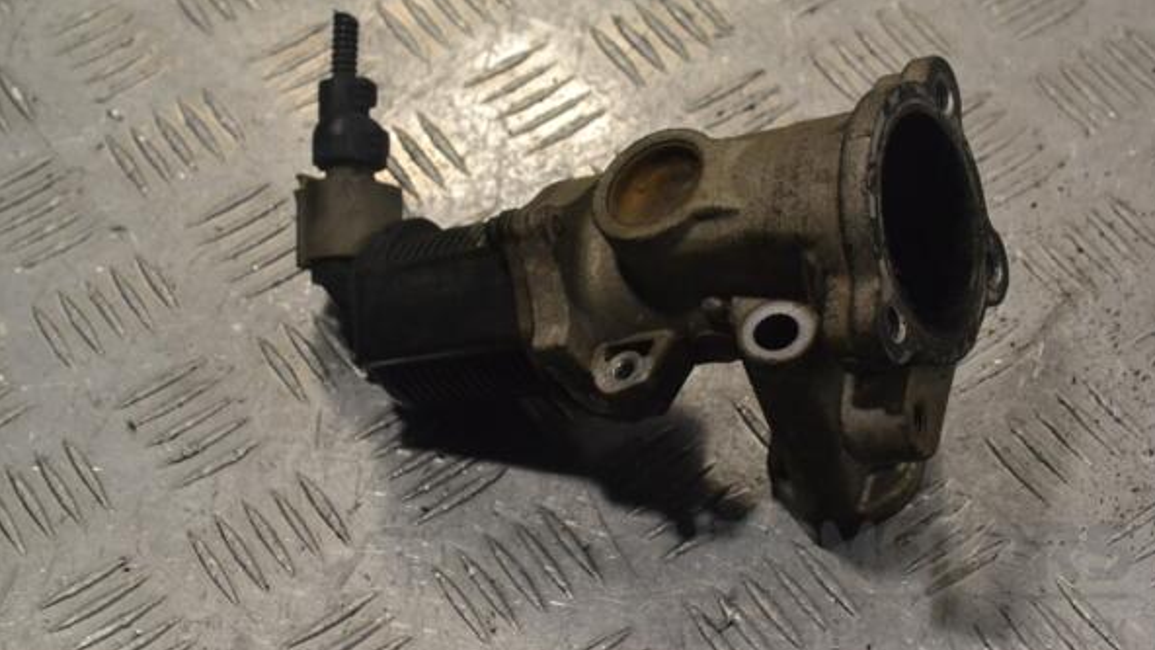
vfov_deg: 13.8
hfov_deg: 24.3
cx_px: 581
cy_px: 291
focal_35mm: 88
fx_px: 2681
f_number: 10
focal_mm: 55
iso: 3200
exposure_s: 1/400
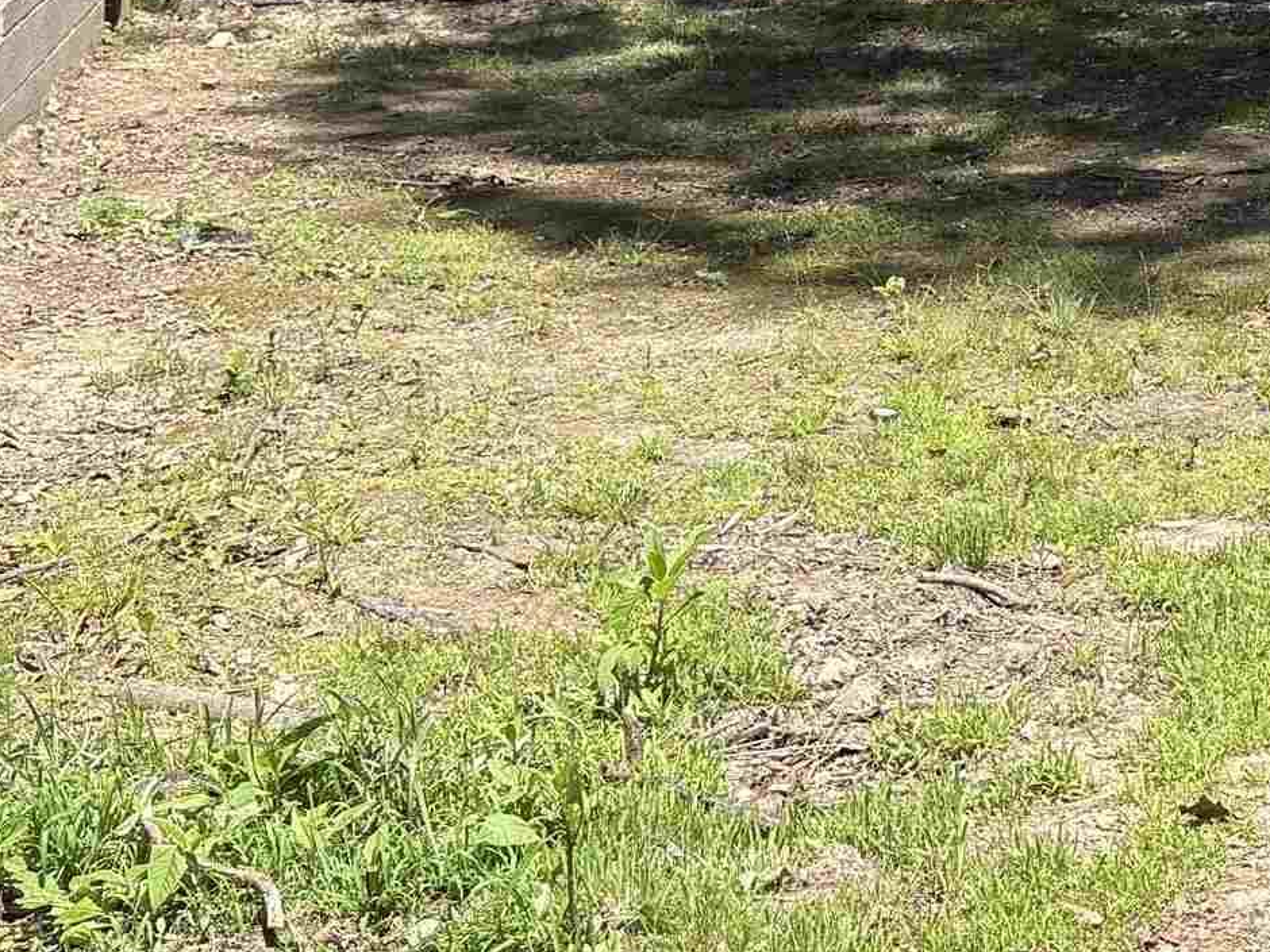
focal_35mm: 85
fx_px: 3119
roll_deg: +0.4
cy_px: -406
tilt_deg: -1.4
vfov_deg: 16.1
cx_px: 1658
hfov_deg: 20.9
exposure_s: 1/1287
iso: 50
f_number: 1.6
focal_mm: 5.96
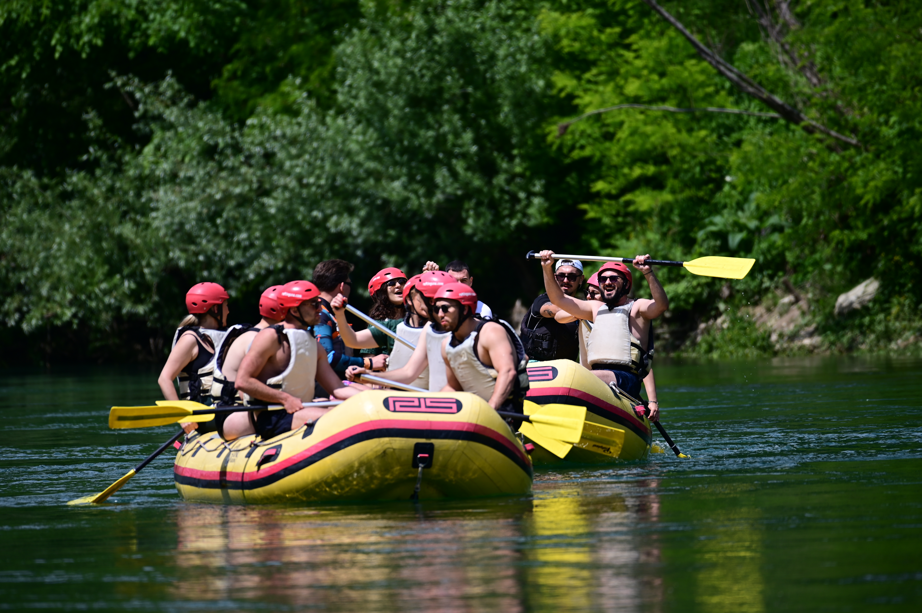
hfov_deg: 4.1
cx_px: 461
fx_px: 12797
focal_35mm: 500
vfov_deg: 2.7
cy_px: 306
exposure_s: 1/1250
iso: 200
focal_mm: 500
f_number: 5.6
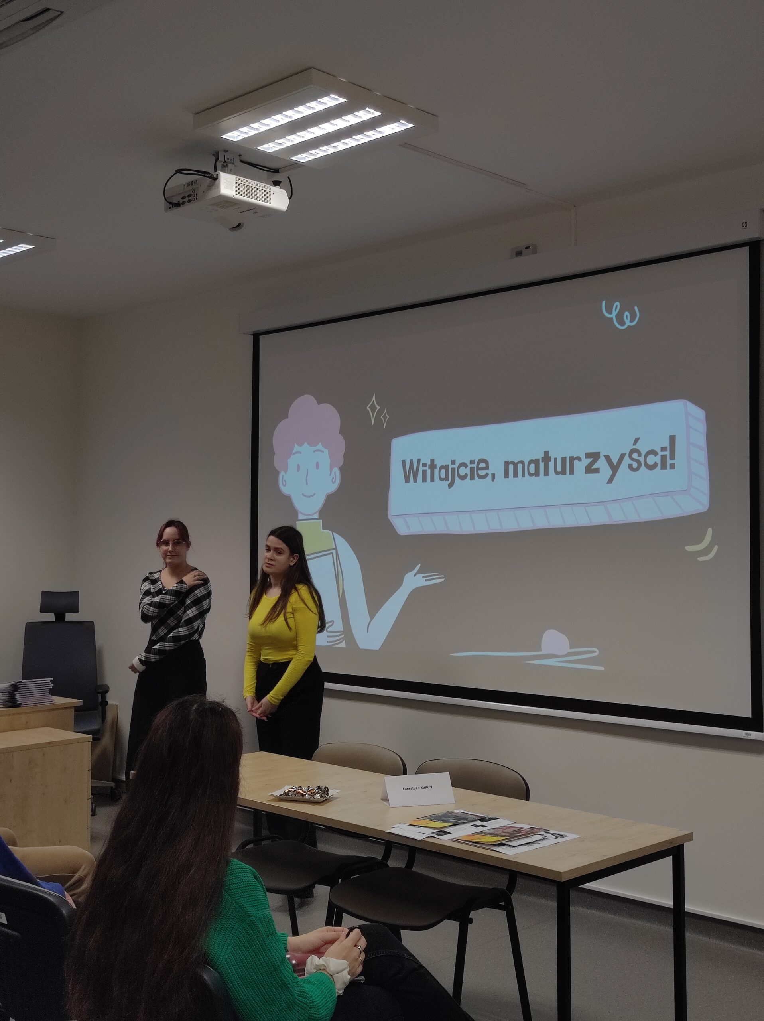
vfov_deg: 69.4
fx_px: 737
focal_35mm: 25
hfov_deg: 54.8
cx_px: 382
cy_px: 510
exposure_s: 1/100
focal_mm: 4.7
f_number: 1.79
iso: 133
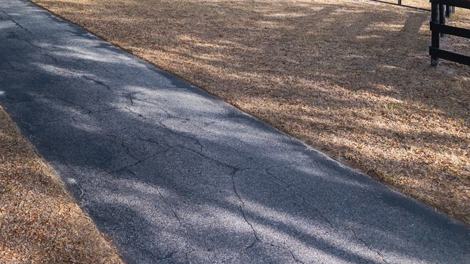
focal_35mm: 51
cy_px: -63
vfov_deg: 21.6
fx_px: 636
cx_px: 120
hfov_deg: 39.5
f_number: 1.8
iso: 100
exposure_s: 1/800
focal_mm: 8.67
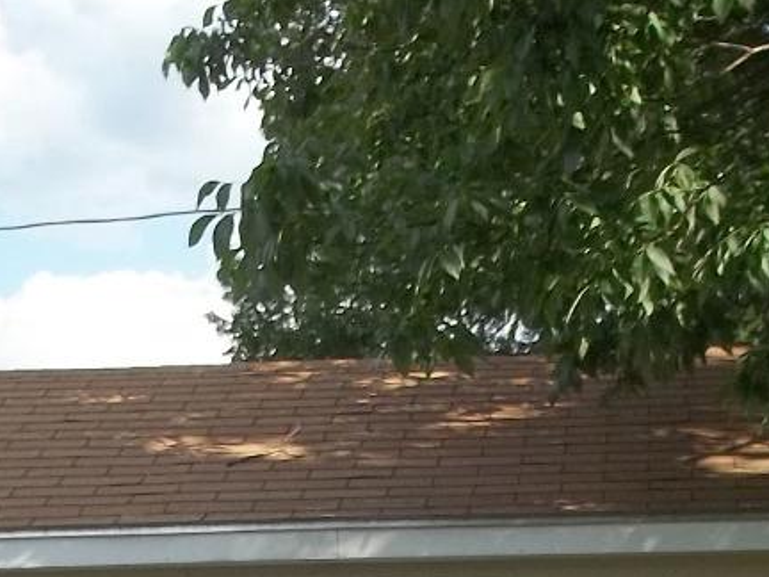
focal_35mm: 120
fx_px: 2666
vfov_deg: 11.8
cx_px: 363
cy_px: 890
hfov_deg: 16.4
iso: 64
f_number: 3.1
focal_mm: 6.5
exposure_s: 1/500
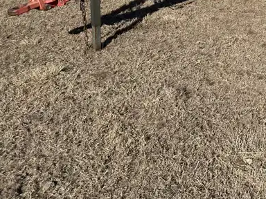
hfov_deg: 28.7
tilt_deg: -9.3
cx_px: 303
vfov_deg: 22.6
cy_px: -35
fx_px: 461
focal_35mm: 60
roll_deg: +0.8
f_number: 1.78
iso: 80
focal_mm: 6.86
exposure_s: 1/6623
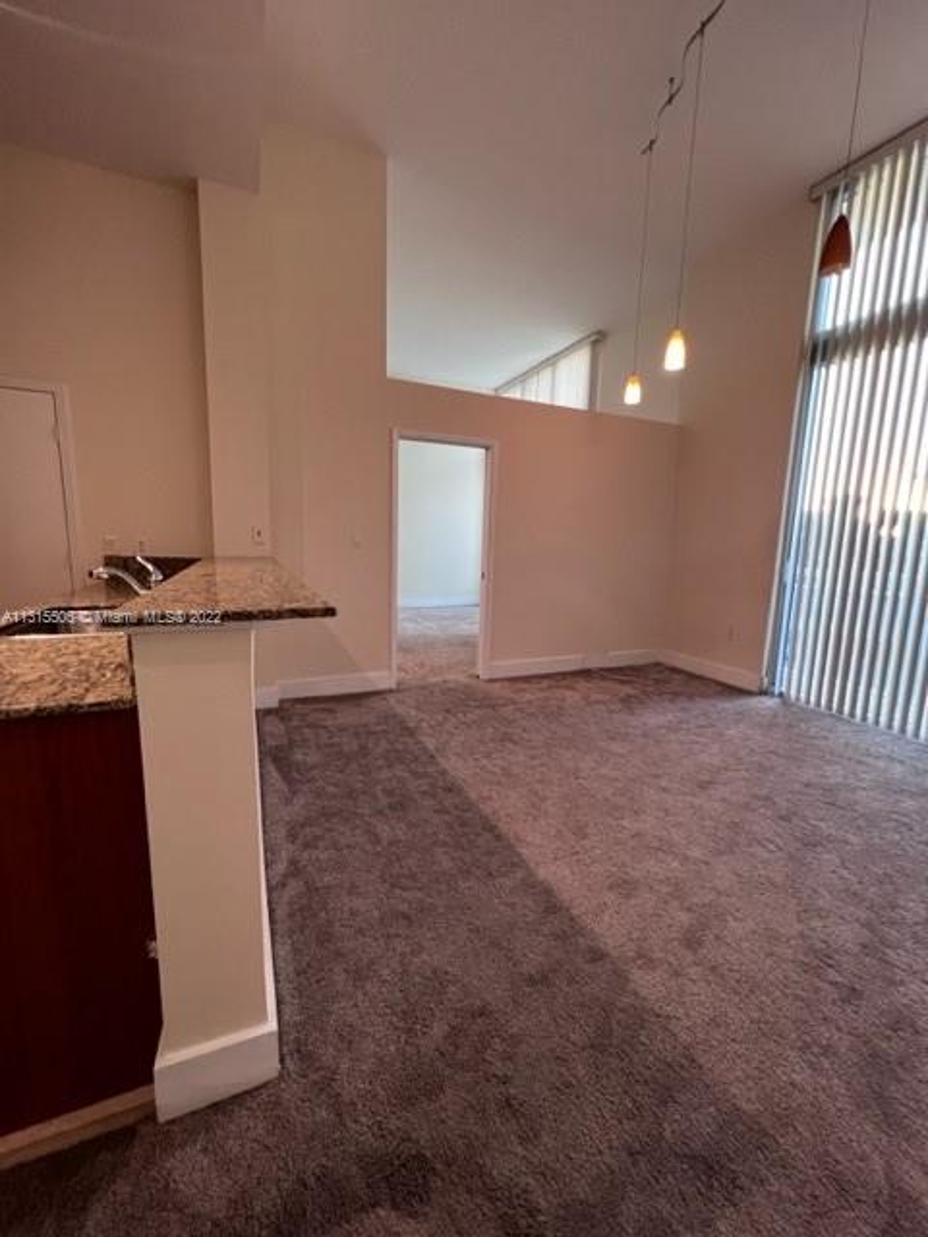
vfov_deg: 106.2
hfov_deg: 89.9
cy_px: 618
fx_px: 465
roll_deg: -1.0
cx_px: 464
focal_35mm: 13
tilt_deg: -8.9
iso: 200
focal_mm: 1.57
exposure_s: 1/60
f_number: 1.8
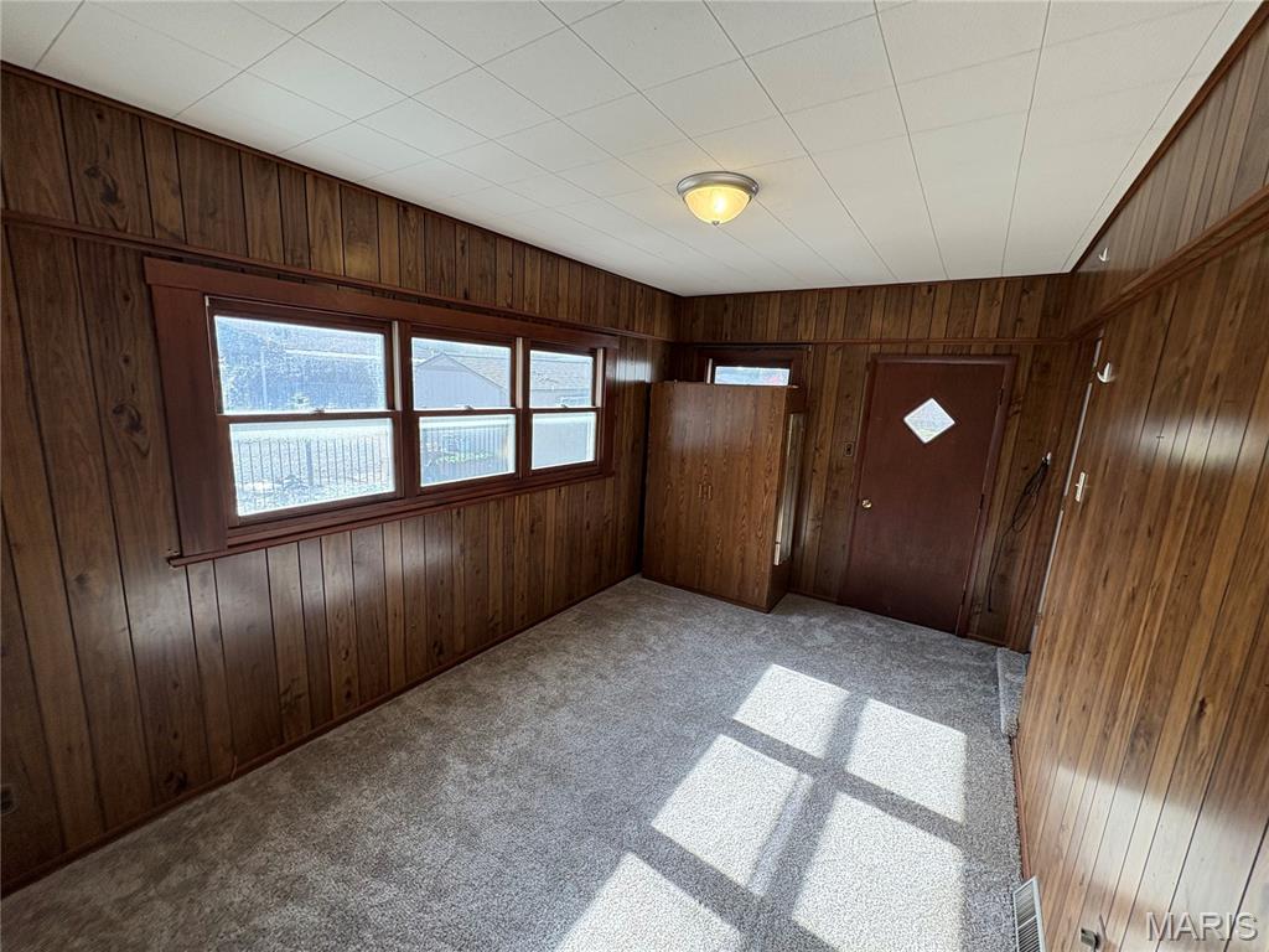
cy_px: 476
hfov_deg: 102.1
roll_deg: -3.2
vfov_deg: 85.7
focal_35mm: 14
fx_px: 513
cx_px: 634
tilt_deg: -8.9
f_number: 2.2
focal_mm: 2.22
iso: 125
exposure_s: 1/128
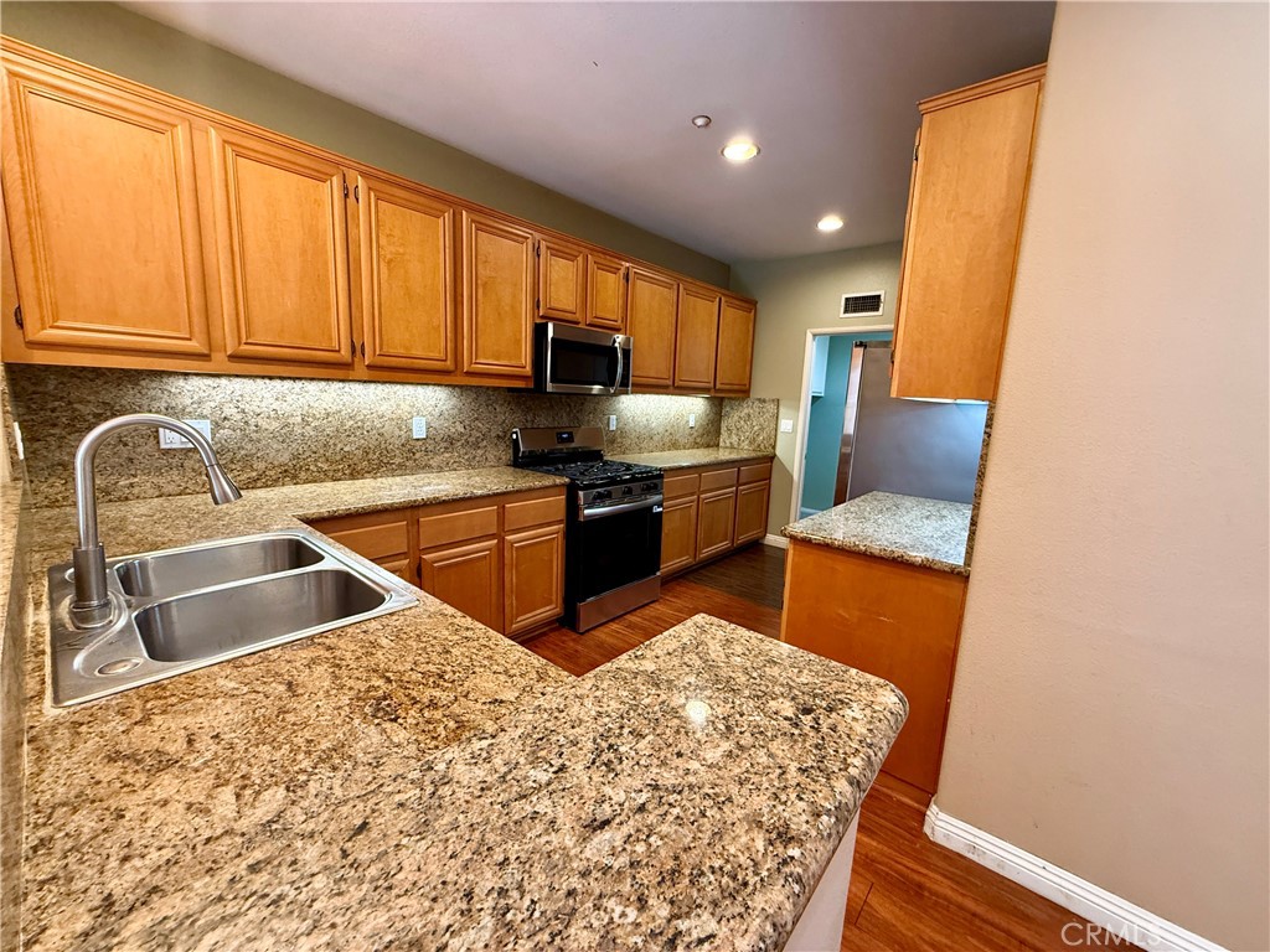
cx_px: 635
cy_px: 476
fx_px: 514
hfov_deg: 102.1
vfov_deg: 85.7
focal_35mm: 14
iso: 320
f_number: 2.2
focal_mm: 2.22
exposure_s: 1/60
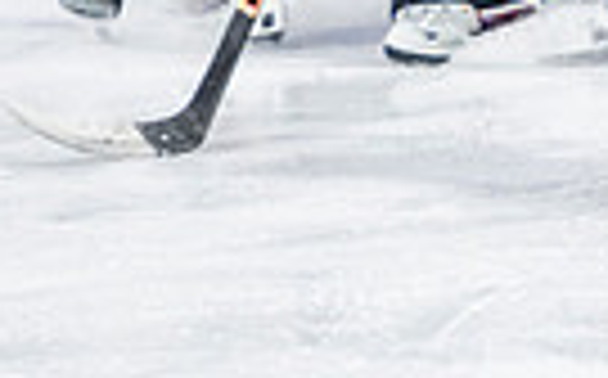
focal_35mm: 1120
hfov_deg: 1.9
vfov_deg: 1.2
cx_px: 558
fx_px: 18535
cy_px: -275
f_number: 3.2
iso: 1600
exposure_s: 1/800
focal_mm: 180
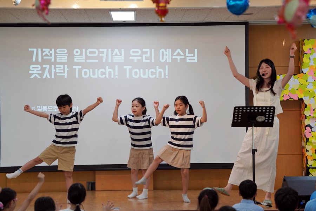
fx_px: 992
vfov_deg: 12.1
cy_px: 106
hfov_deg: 18.1
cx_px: 158
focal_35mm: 113
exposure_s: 1/160
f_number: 4
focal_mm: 113
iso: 500
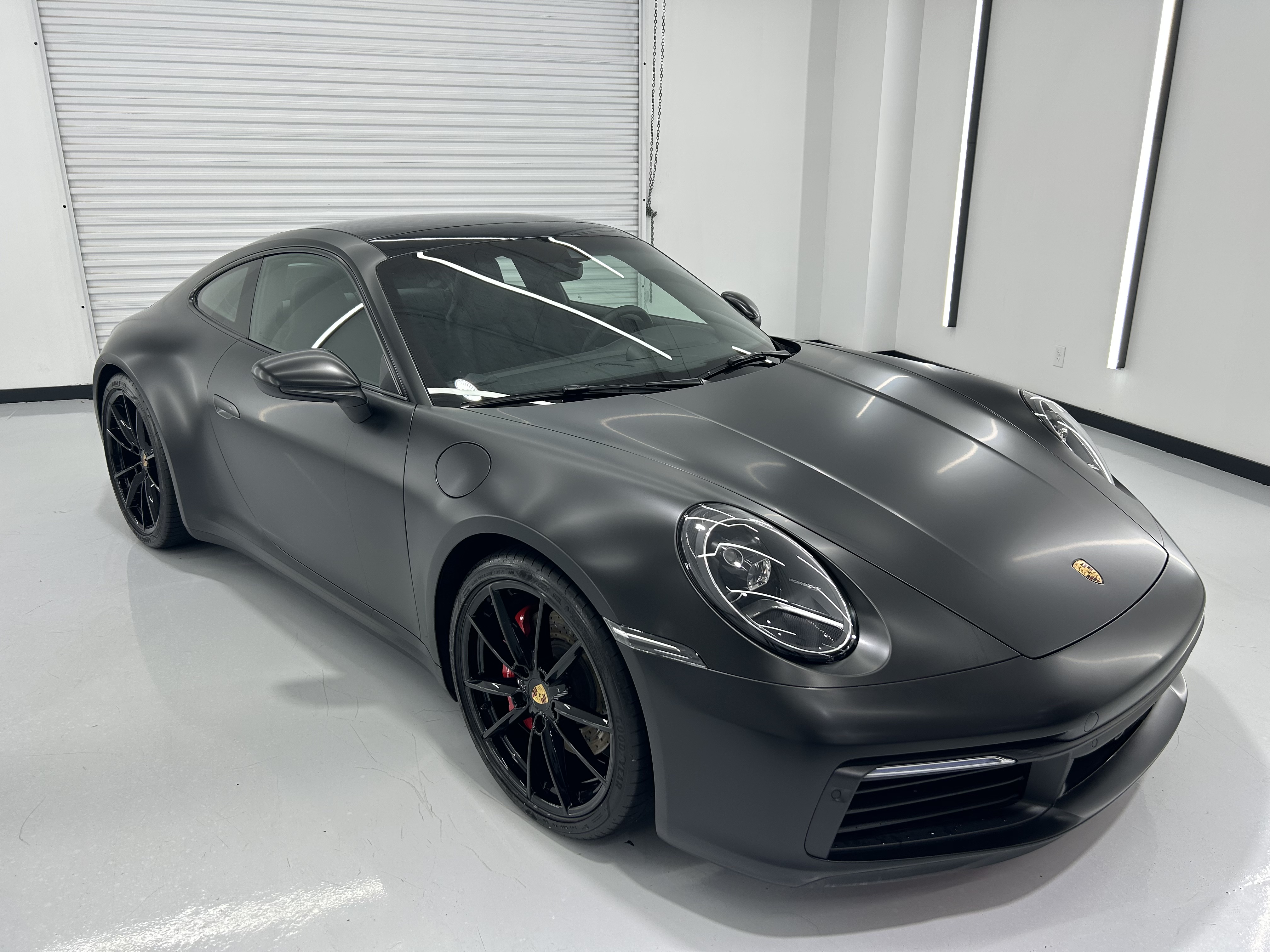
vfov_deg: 53.1
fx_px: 954
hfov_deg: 67.3
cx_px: 635
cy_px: 476
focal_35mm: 26
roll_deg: +0.1
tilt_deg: -18.2
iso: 32
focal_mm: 5.7
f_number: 1.5
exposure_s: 1/146
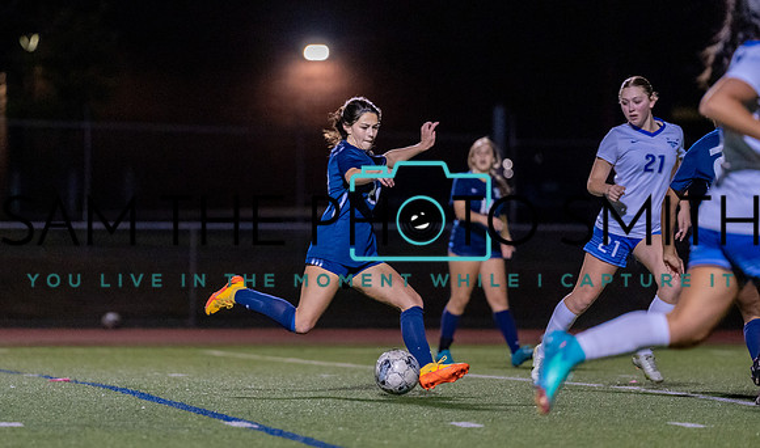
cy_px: 190
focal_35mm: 299
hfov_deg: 7.1
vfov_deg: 4.2
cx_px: 330
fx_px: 6095
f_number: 2.8
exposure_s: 1/1000
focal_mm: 200
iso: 4000
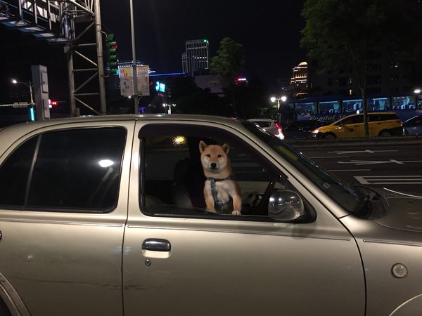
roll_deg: +0.5
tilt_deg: -5.3
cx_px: 211
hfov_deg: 61.7
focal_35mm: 29
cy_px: 158
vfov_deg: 48.2
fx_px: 354
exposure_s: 1/20
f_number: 2.2
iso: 250
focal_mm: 4.15
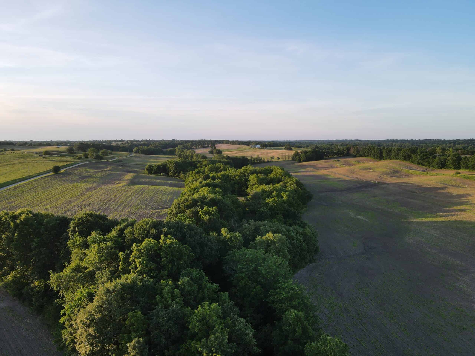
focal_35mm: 24
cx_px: 238
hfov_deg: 71.6
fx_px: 329
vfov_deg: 56.8
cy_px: 178
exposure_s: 1/180
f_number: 2.8
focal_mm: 4.5
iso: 100
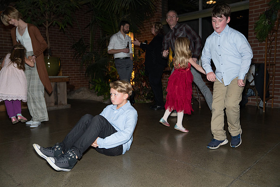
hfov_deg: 63.6
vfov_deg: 45.0
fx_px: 226
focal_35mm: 29
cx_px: 140
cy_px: 94
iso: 1600
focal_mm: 29
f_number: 2.8
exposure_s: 1/250
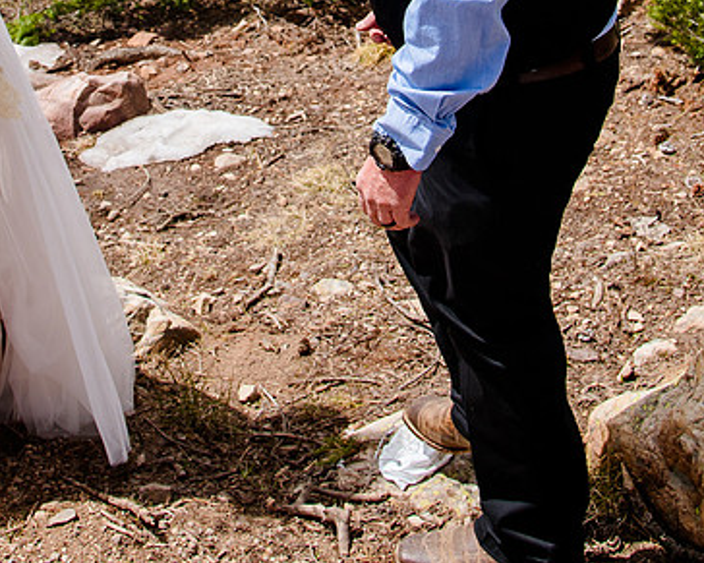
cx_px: 265
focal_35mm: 67
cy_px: -127
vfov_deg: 21.1
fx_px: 1396
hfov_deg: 28.2
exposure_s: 1/800
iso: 200
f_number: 5.6
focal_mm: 24
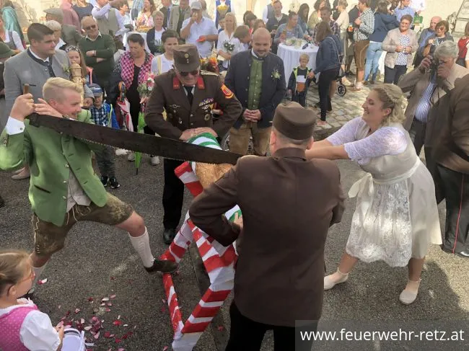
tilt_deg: -24.3
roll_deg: +0.1
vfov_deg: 49.7
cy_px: 176
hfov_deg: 63.5
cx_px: 234
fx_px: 379
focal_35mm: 28
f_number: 1.8
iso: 20
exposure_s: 1/466
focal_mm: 4
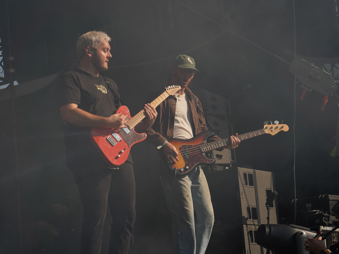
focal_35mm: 114
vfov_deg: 13.0
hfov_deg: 17.3
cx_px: 165
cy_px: 127
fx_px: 1116
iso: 100
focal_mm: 105
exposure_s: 1/500
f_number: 8
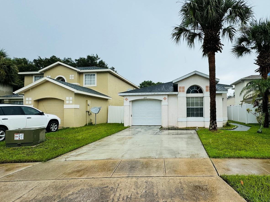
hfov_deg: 83.4
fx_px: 148
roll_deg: +0.3
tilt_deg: +1.4
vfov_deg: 68.6
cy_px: 107
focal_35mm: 19
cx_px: 164
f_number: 2.2
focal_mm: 2.22
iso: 50
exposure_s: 1/879
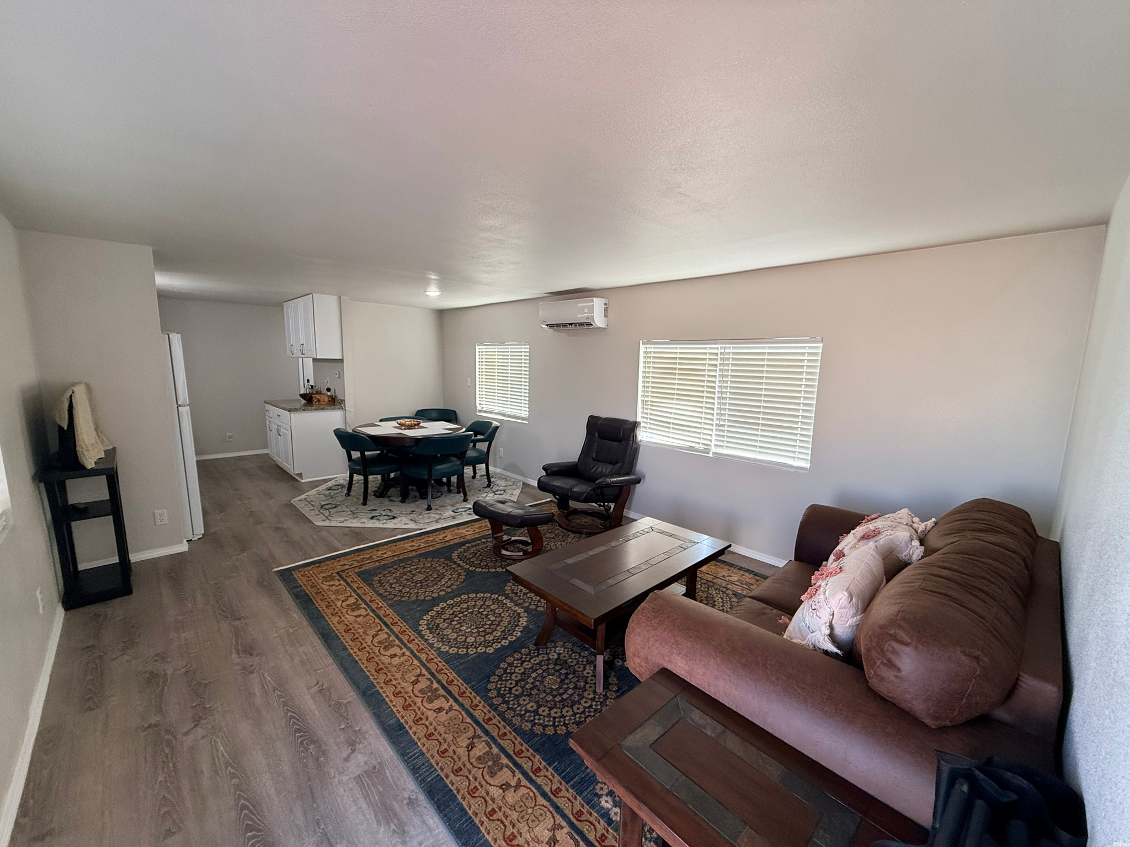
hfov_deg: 102.1
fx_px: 457
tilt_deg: -7.9
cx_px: 565
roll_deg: -1.3
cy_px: 424
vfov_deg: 85.7
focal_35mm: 14
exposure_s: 1/120
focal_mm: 2.22
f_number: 2.2
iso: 160
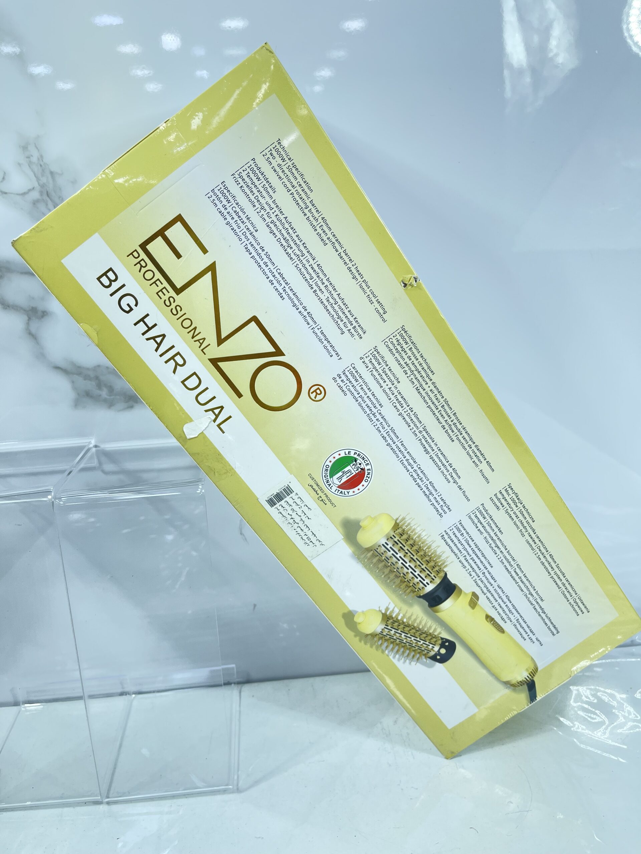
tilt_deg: -16.6
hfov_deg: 54.9
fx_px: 617
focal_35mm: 25
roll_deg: +2.6
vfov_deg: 69.4
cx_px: 320
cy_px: 427
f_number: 1.6
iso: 32
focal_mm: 5.1
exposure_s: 1/388
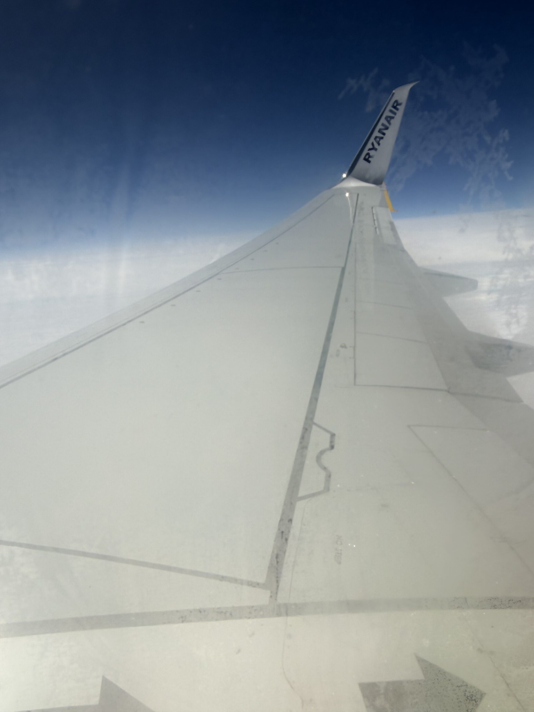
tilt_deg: -11.0
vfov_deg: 67.3
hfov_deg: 53.1
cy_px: 356
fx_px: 535
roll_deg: +4.9
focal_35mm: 26
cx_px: 267
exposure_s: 1/1724
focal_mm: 2.22
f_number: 2.2
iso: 16
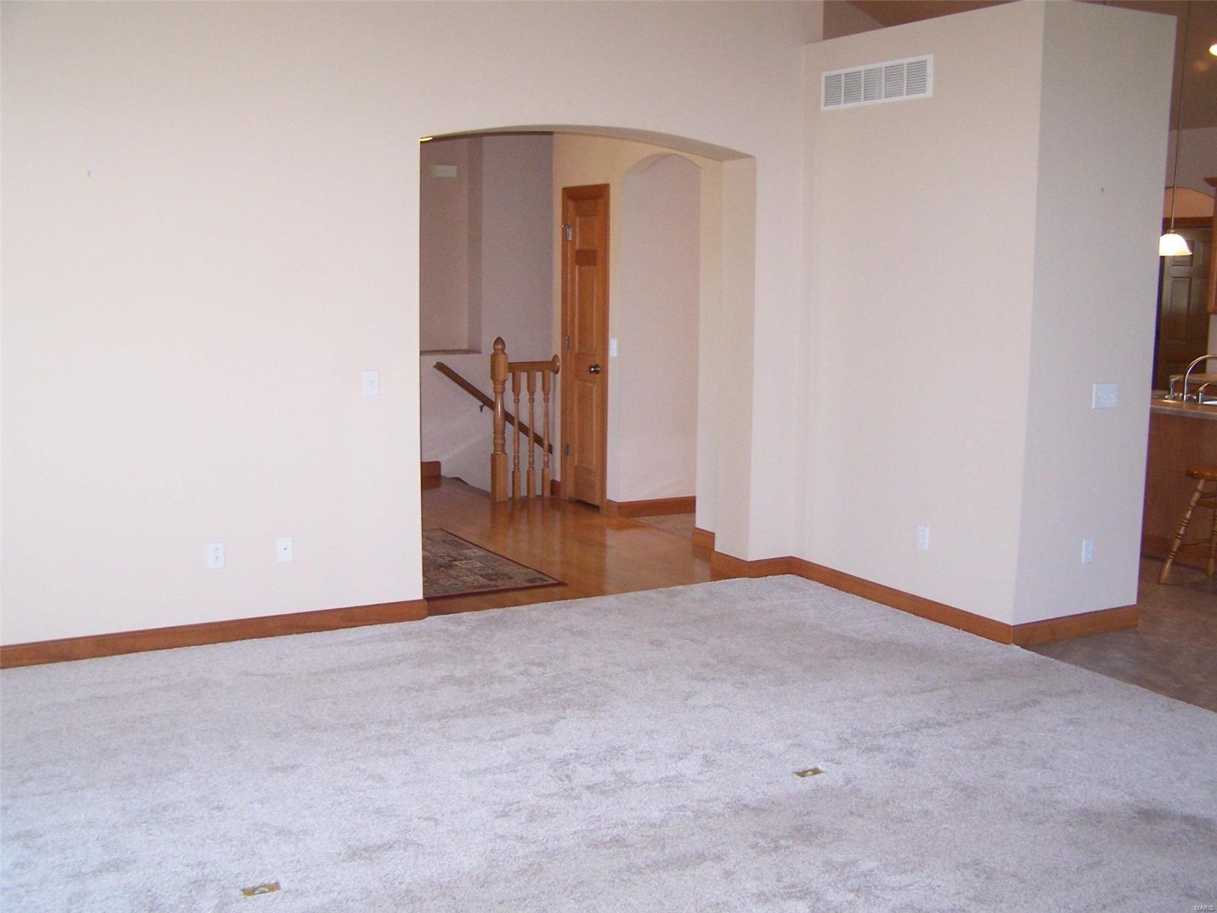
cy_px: 456
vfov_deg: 37.7
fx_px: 1336
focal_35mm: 38
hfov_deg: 49.0
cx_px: 608
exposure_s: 1/60
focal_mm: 6.3
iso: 140
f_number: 2.8
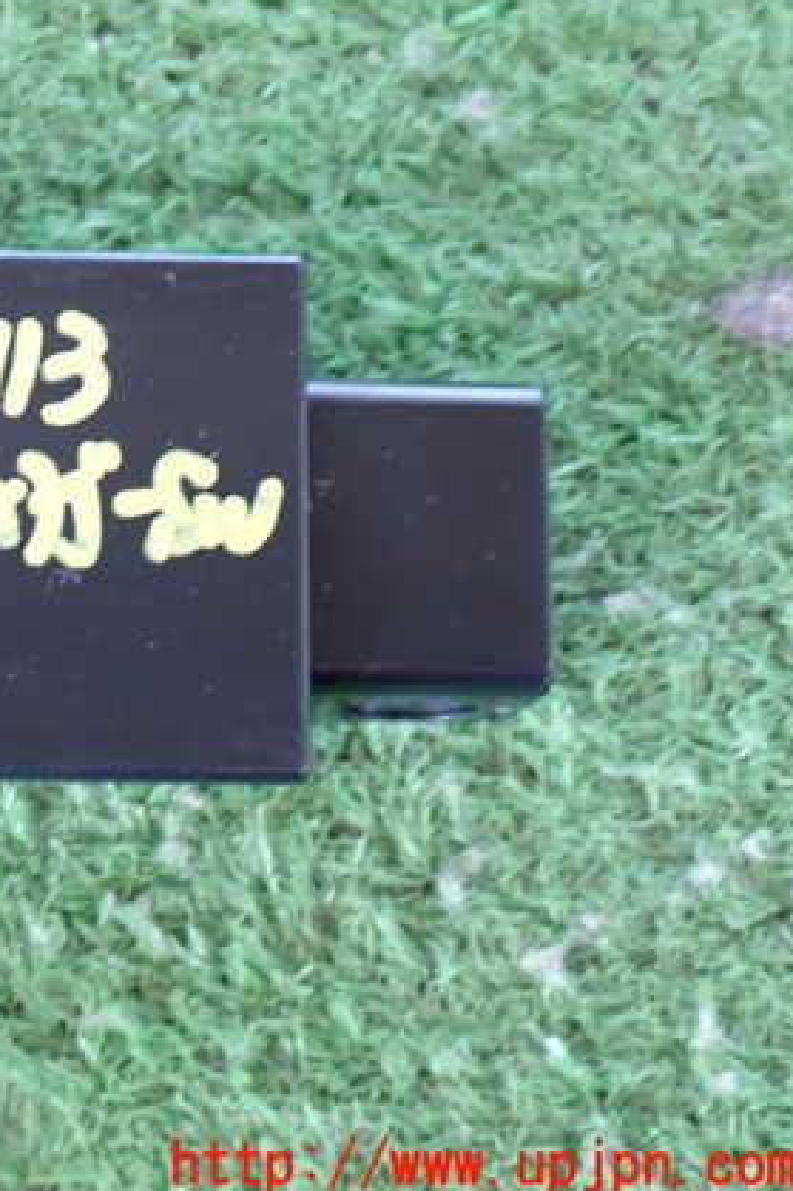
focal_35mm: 70
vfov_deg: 28.8
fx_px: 2315
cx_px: -40
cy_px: 563
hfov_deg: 18.8
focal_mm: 8.4
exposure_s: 1/25
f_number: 3.1
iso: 800
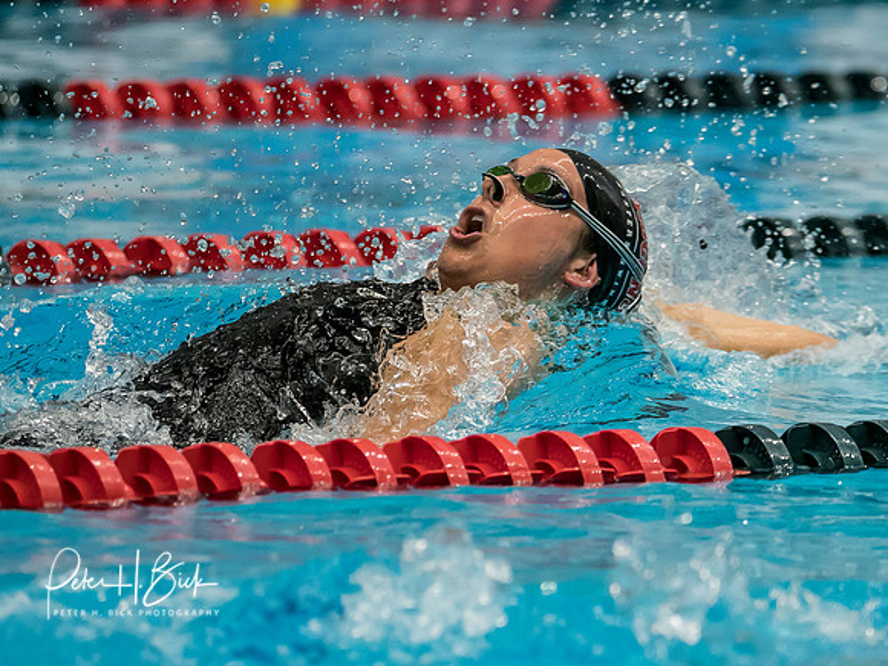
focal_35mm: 690
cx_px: 551
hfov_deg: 2.9
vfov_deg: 2.2
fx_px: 17703
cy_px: 333
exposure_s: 1/1000
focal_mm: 200
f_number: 2.8
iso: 2000
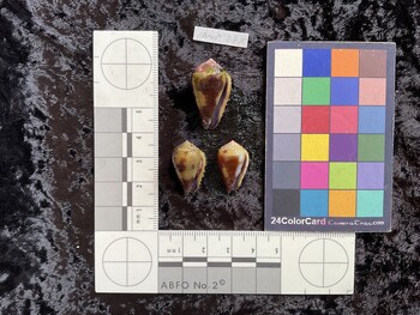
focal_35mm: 29
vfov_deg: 48.3
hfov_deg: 61.6
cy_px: 158
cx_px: 210
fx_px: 352
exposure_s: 1/120
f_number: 1.8
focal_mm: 3
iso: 40
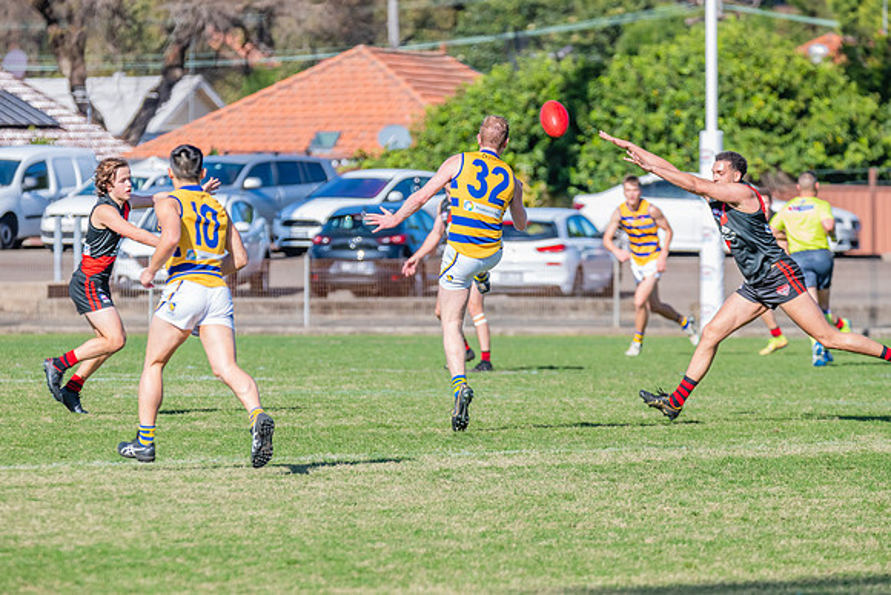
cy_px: 305
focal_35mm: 396
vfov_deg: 3.5
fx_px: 9797
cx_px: 400
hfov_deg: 5.2
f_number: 9
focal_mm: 350
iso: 800
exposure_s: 1/1600
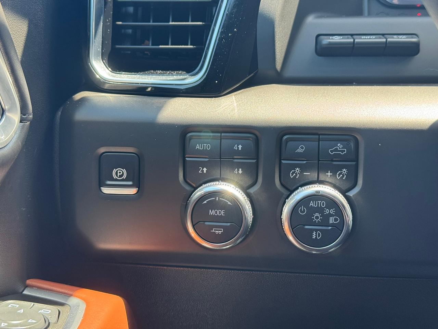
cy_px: 164
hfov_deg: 39.7
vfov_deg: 30.3
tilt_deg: -7.6
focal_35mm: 48
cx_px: 219
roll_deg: -2.7
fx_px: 607
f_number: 1.78
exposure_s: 1/104
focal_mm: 6.76
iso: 100
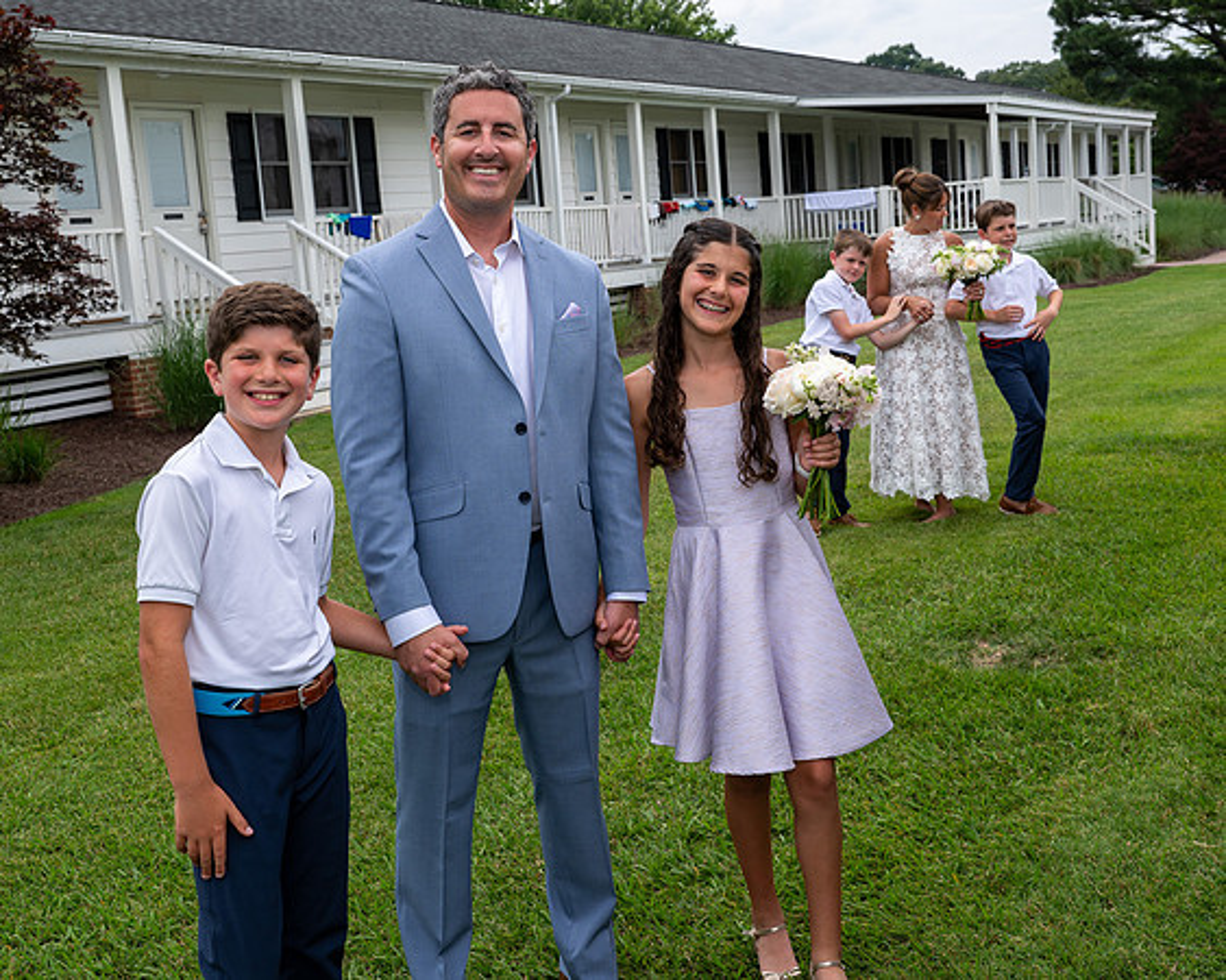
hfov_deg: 44.1
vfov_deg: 35.8
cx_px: 598
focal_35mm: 42
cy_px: 421
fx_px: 1515
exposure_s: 1/250
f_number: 7.1
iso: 110
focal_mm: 32.5
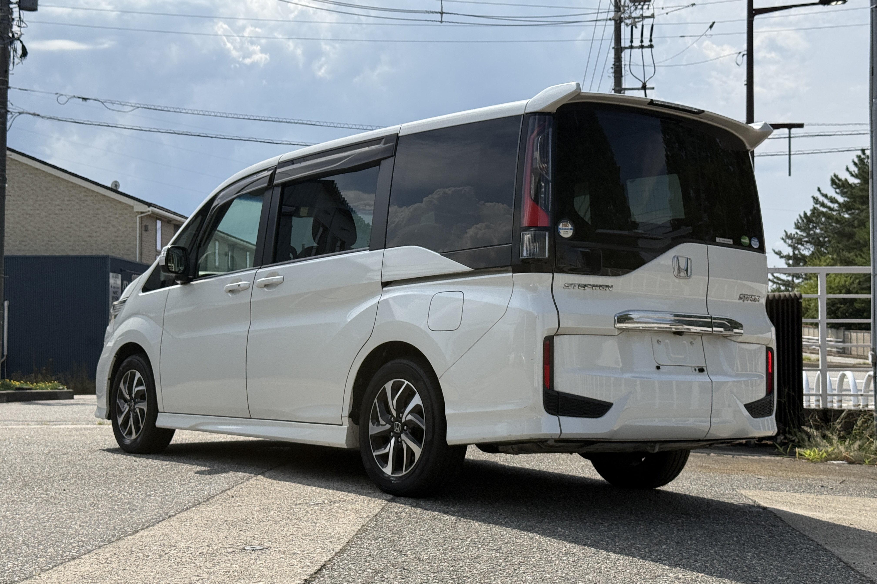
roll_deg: +0.3
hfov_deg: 39.6
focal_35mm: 50
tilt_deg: +4.0
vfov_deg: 27.0
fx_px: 1218
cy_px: 283
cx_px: 439
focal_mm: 6.76
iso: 64
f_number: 1.78
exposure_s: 1/7874
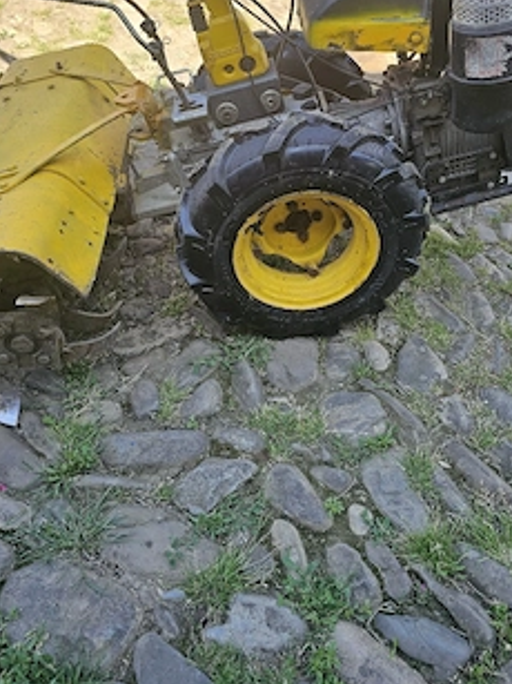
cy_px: 285
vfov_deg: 59.6
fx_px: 592
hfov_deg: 46.6
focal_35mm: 30
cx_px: 301
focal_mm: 6.3
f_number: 1.7
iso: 16
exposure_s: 1/182
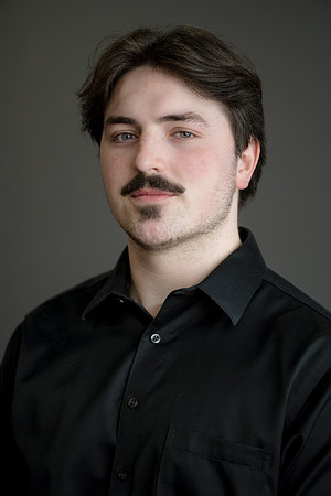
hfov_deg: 13.0
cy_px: 248
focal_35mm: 105
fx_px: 1448
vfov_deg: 19.5
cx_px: 166
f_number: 3.2
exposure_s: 1/160
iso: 800
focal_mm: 105
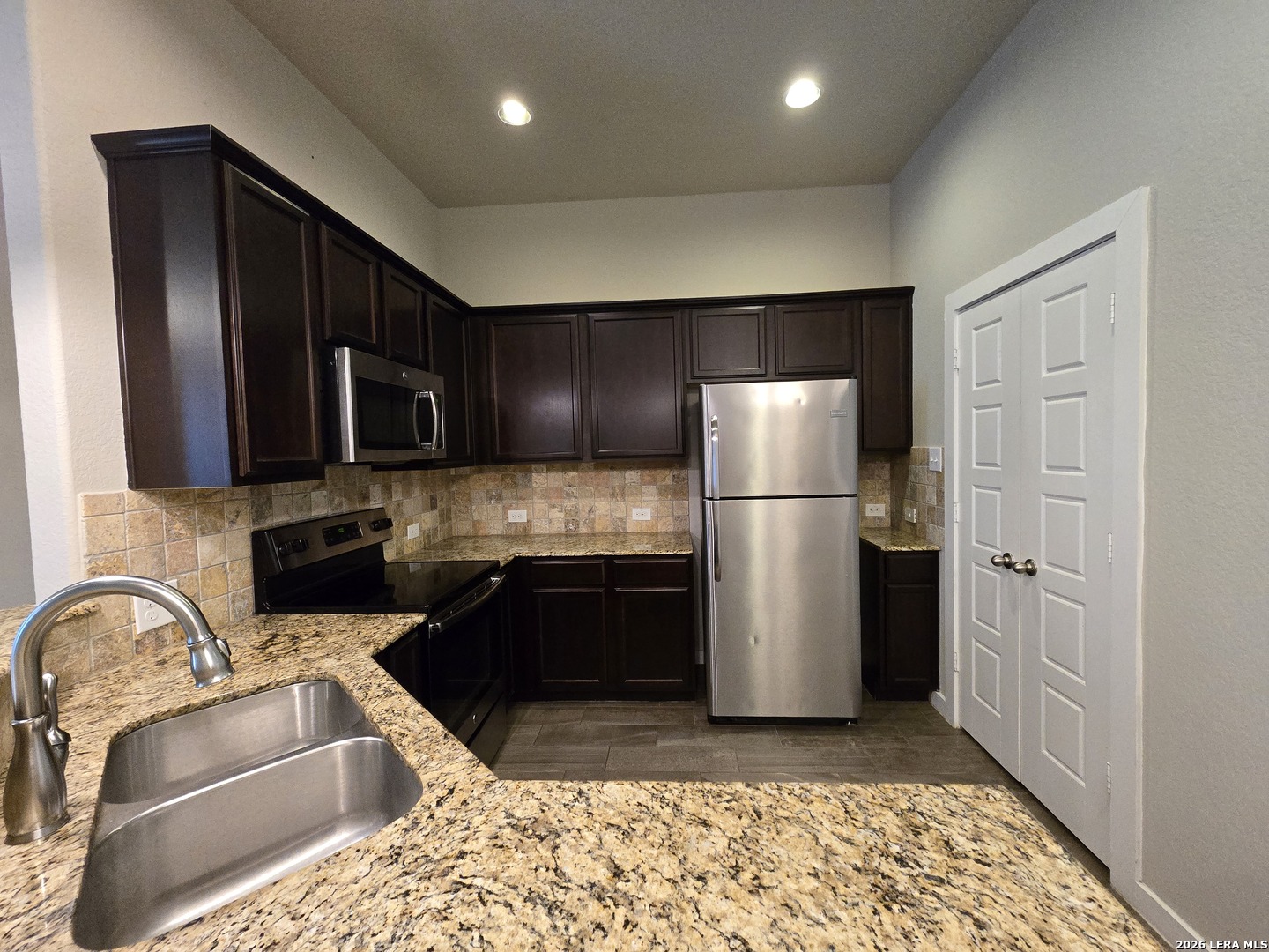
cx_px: 634
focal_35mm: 13
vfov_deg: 89.9
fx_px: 477
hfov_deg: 106.2
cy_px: 476
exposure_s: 1/60
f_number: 2.2
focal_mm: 2.2
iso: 800
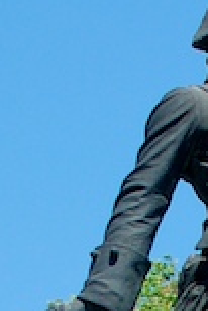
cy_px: 707
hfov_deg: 4.3
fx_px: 2758
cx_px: 316
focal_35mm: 319
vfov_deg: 6.2
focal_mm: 32
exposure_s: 1/250
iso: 200
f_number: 8
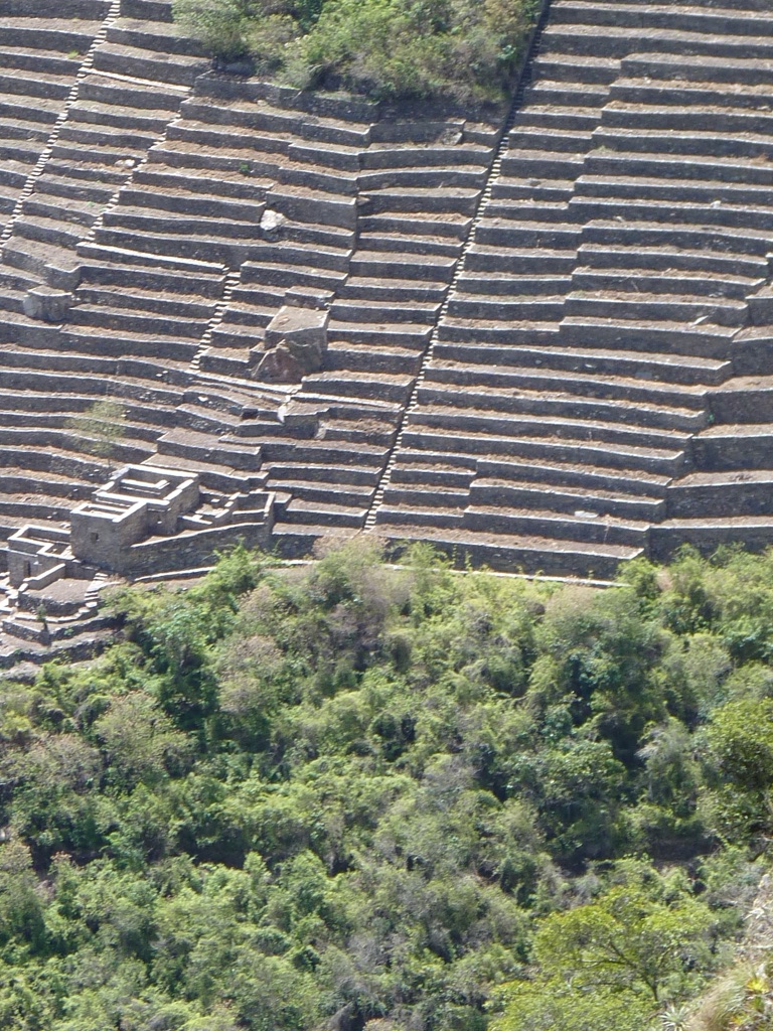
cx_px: 160
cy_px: 331
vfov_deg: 6.6
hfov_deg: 5.0
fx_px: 8932
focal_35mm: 300
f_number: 4
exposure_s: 1/250
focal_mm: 26.7
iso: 80
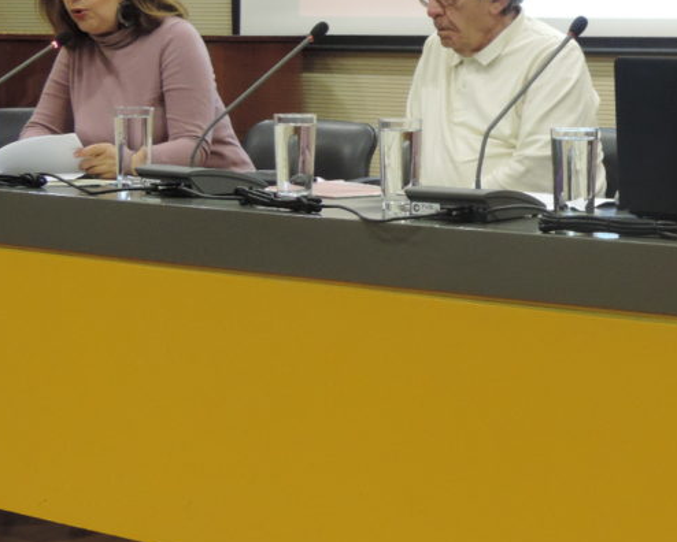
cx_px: 621
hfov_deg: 19.7
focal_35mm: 95
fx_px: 1905
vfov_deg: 16.1
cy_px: 134
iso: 400
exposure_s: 1/25
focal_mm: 8.3
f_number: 3.5
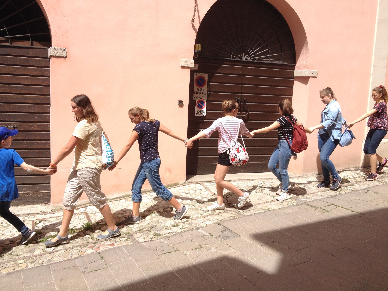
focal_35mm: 35
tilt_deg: -6.6
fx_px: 392
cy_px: 146
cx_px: 194
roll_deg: -2.7
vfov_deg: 40.7
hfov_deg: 52.6
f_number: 2.4
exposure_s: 1/1577
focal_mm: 4.28
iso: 50
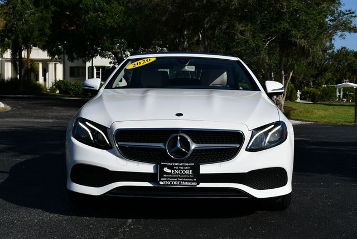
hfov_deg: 29.6
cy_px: 120
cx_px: 178
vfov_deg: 20.1
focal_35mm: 68
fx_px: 675
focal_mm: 34
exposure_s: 1/400
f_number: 10
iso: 100
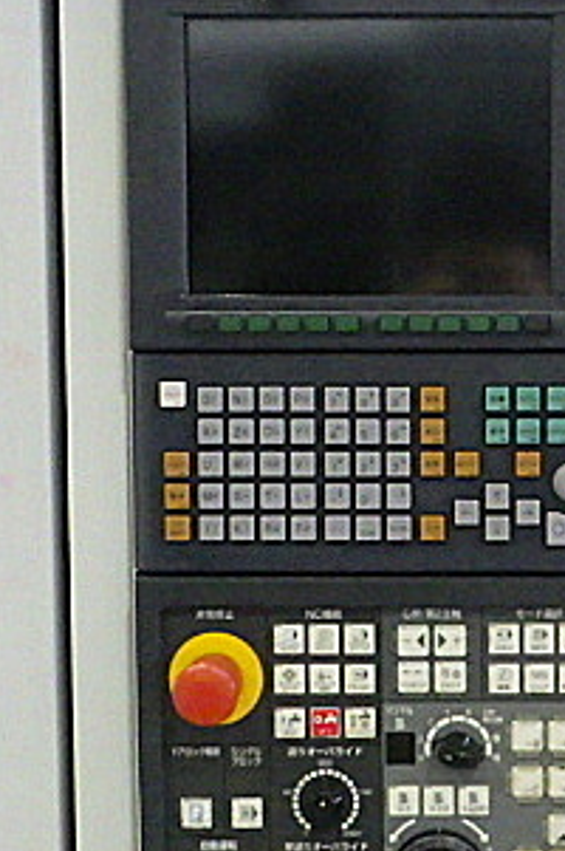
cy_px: 401
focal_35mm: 62
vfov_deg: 32.4
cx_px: 475
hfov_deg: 21.5
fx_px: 1463
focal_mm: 5
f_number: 3.5
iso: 1250
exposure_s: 1/45
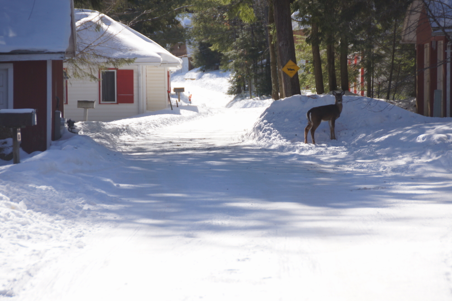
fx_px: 2448
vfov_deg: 7.0
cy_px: 150
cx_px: 226
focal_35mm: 195
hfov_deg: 10.5
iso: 125
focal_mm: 130
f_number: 5.6
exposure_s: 1/200
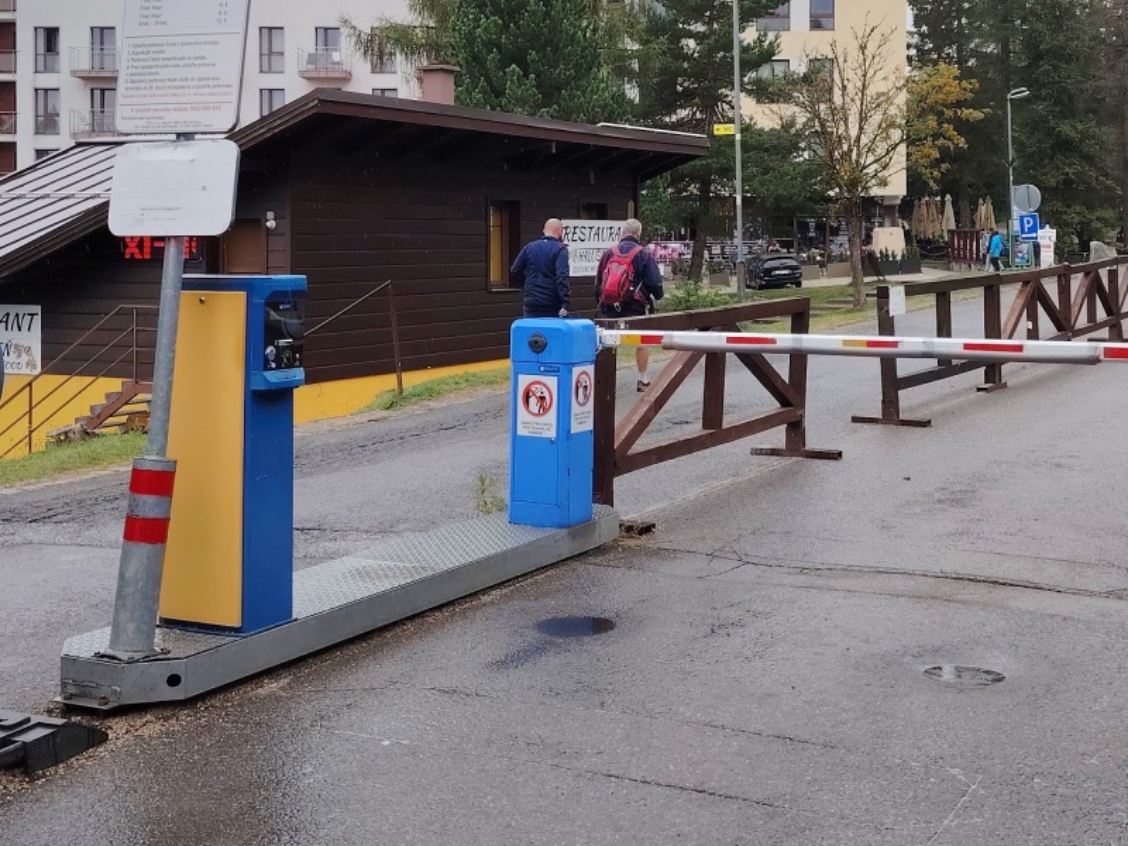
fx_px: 1564
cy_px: 227
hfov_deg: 39.6
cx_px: 650
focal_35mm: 48
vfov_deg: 29.8
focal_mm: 5.25
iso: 100
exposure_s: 1/498
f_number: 1.75
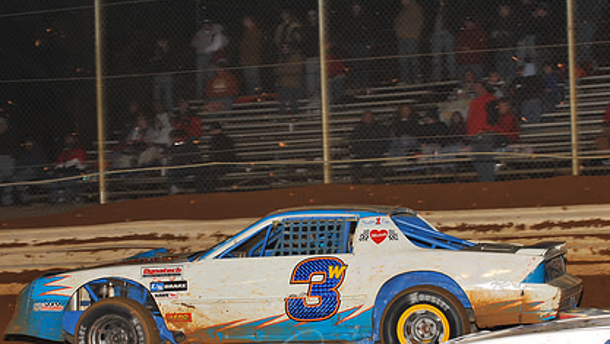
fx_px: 2168
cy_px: 253
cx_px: 293
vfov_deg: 9.1
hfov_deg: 16.0
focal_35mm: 134
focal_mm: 92
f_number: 7.1
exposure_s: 1/250
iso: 640
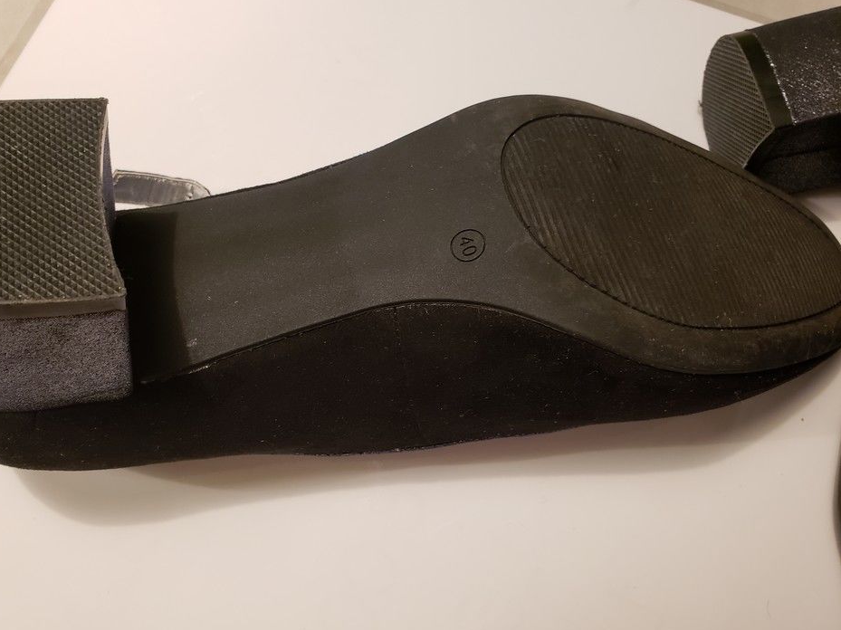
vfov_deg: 49.7
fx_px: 680
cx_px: 397
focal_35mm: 28
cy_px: 308
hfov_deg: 63.4
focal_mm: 4.3
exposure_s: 1/20
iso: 250
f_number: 2.4
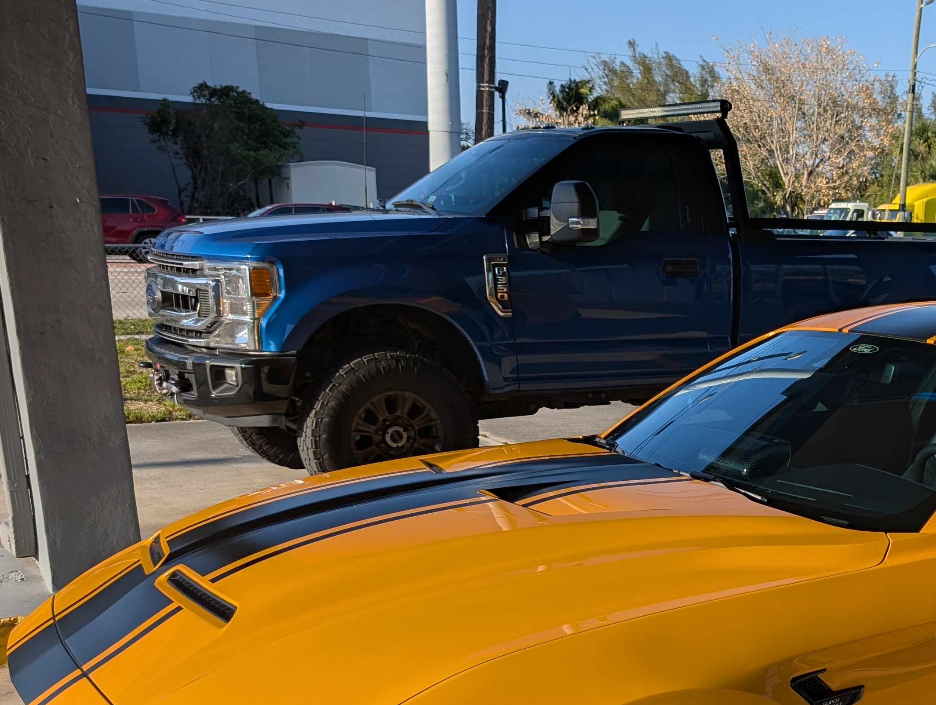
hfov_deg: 38.6
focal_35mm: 46
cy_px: 588
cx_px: 823
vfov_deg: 30.6
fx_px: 1246
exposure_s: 1/1290
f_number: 1.68
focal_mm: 6.9
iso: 20
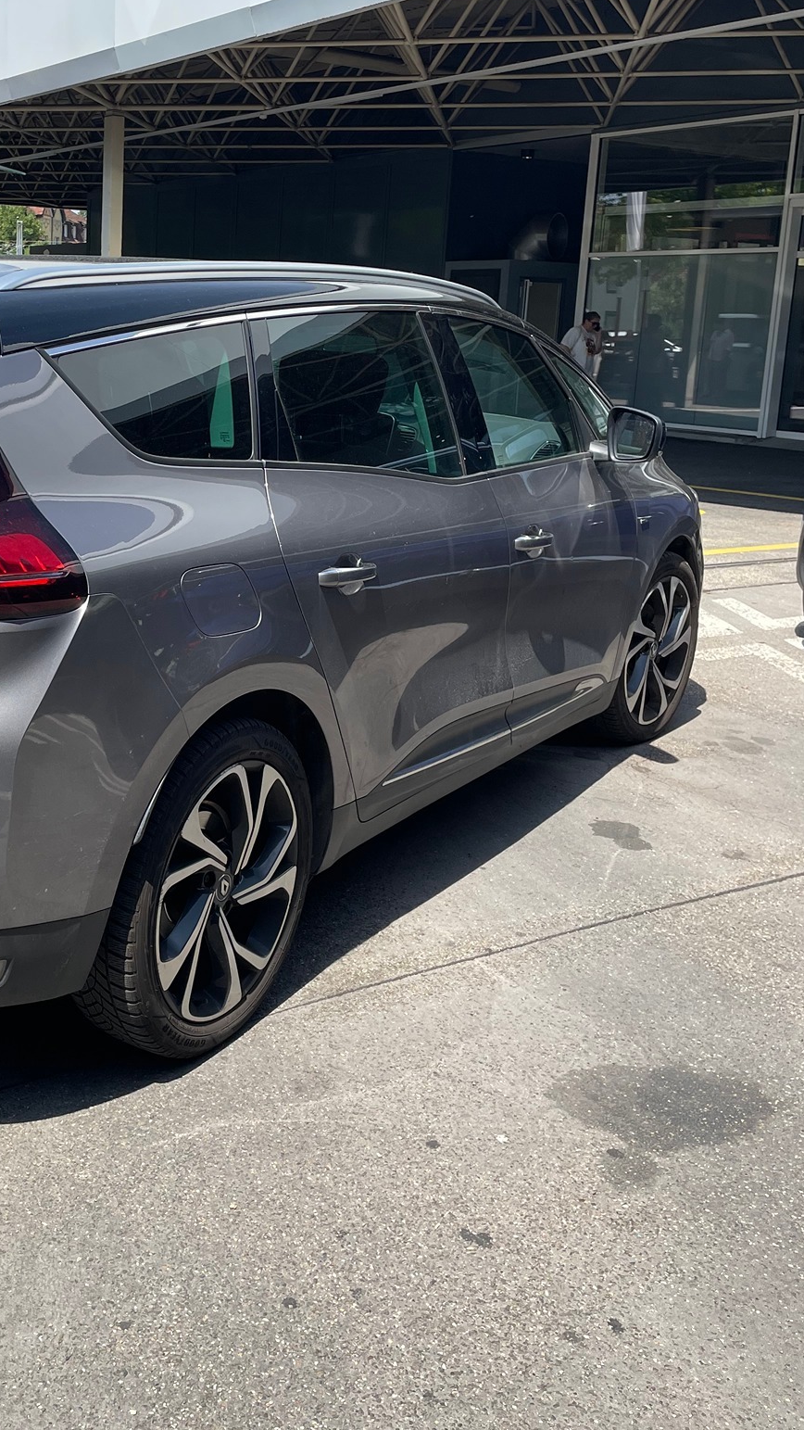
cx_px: 116
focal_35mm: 37
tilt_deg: -11.3
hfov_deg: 30.9
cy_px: 585
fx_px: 1402
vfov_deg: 53.7
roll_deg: -1.1
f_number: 1.6
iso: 32
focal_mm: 4.2
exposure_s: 1/1855
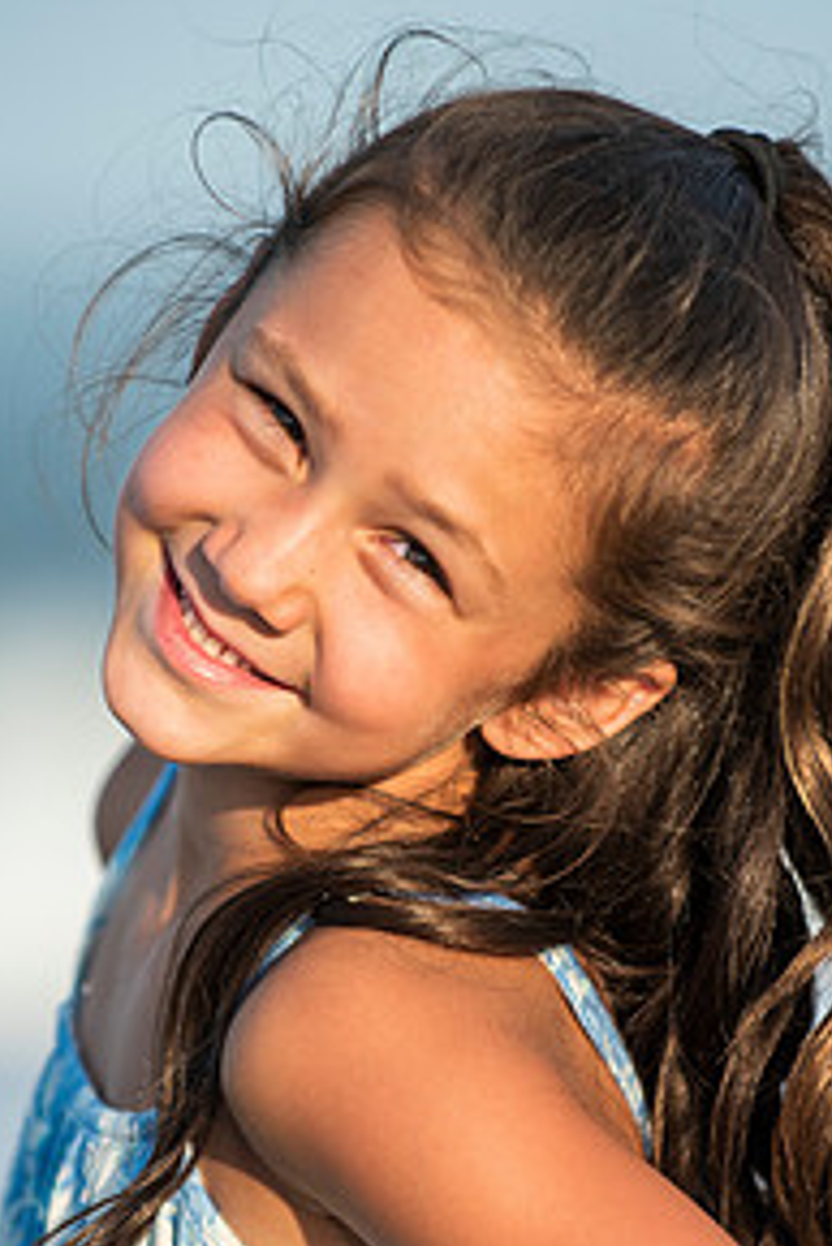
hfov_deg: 4.4
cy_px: 707
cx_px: 375
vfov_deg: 6.6
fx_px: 10768
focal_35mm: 311
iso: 250
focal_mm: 200
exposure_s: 1/4000
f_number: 3.2
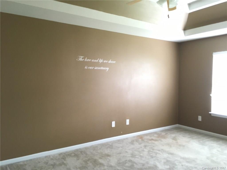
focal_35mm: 29
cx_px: 114
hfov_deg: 61.7
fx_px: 190
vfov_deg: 48.2
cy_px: 85
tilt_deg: -2.0
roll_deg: -1.3
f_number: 2.2
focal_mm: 4.15
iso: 200
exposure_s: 1/30
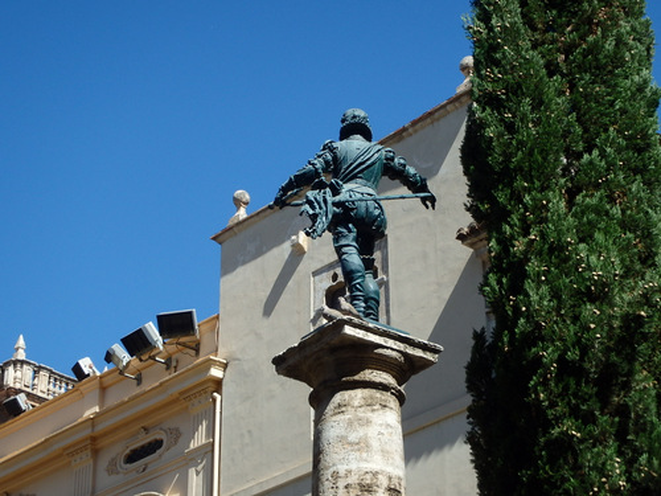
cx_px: 330
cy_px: 248
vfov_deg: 16.4
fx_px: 1719
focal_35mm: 90
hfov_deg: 21.8
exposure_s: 1/500
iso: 125
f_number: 4.6
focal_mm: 16.1
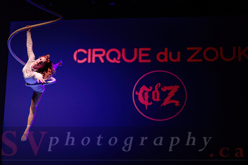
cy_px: 100
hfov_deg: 32.9
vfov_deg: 22.3
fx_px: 418
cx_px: 97
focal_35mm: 61
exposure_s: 1/400
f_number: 1.2
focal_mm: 50
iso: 1600
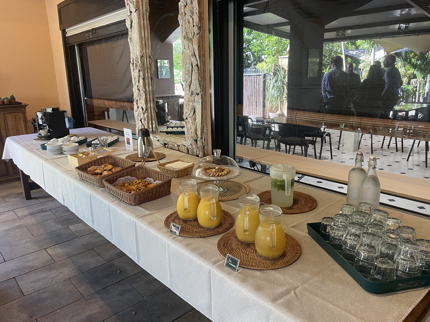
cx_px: 215
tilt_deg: -13.9
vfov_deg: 53.1
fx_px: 323
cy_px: 161
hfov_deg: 67.3
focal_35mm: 26
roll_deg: +1.1
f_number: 1.6
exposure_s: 1/50
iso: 125
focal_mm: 4.2
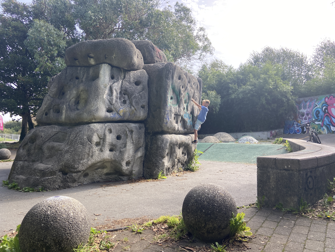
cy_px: 126
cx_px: 168
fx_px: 252
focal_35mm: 26
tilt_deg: +4.2
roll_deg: -1.6
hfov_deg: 67.3
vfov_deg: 53.1
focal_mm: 4.25
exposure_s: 1/491
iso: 32
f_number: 1.8
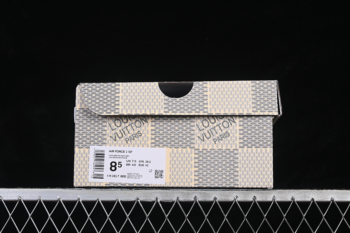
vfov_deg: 18.2
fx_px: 729
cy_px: 116
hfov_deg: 27.0
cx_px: 175
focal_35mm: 75
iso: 160
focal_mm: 50
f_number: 8
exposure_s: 1/80
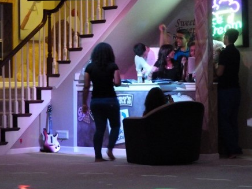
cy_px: 63
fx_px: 823
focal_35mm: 113
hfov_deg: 17.4
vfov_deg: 13.1
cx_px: 146
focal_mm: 13.8
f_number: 3.3
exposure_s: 1/8
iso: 1000
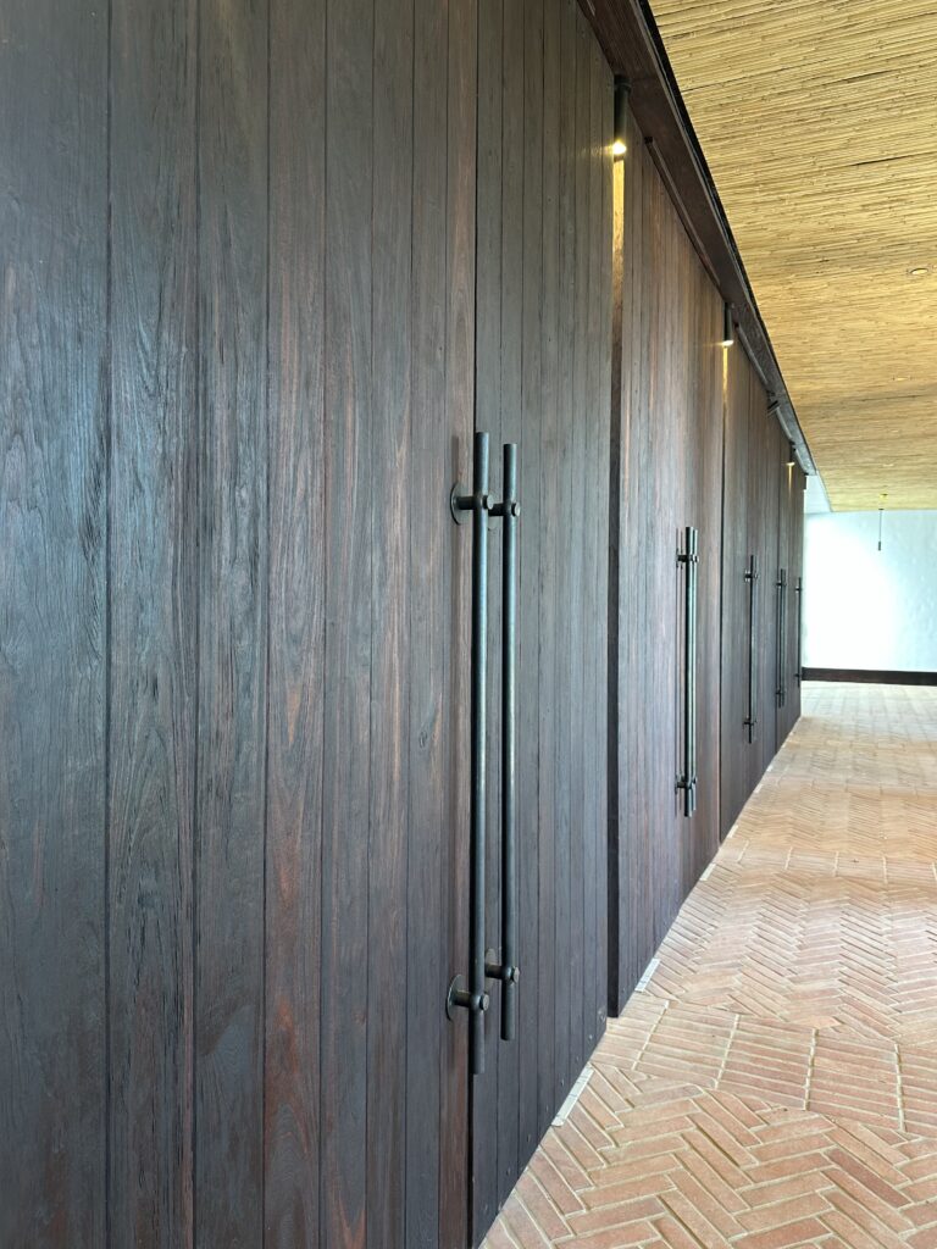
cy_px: 624
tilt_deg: -0.2
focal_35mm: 24
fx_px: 866
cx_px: 468
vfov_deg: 71.6
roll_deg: -0.1
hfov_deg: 56.8
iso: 200
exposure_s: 1/50
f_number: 1.78
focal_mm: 6.86
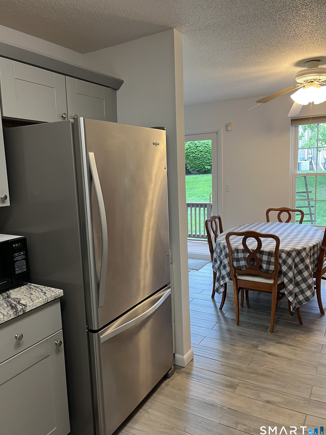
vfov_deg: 65.3
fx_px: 339
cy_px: 213
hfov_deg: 51.3
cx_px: 159
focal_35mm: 27
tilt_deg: -7.1
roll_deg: +3.3
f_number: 1.6
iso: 125
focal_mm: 5.1
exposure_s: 1/60
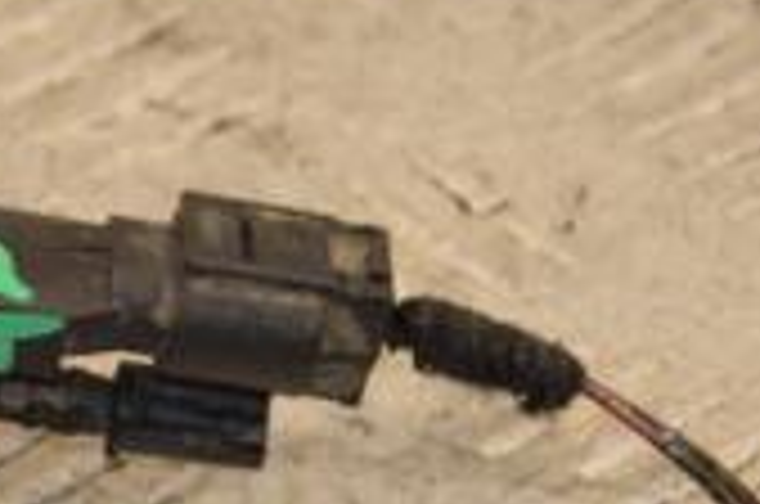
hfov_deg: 3.7
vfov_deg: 2.4
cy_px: 256
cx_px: -49
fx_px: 11816
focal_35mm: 561
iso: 800
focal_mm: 105
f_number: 6.3
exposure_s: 1/200
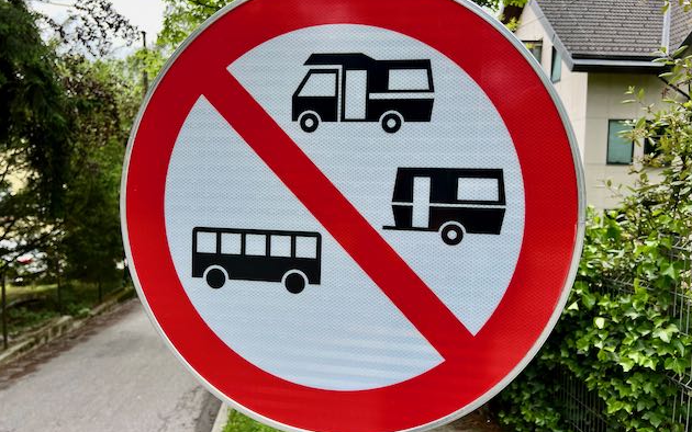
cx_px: 350
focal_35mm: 28
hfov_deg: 66.5
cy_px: 217
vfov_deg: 44.6
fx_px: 528
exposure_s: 1/1048
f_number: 1.5
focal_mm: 5.7
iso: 50
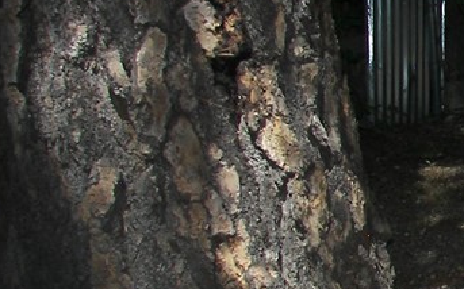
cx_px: 634
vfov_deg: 11.4
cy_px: 242
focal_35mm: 114
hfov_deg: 17.0
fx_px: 1441
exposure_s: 1/500
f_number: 2.8
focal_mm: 6
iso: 50
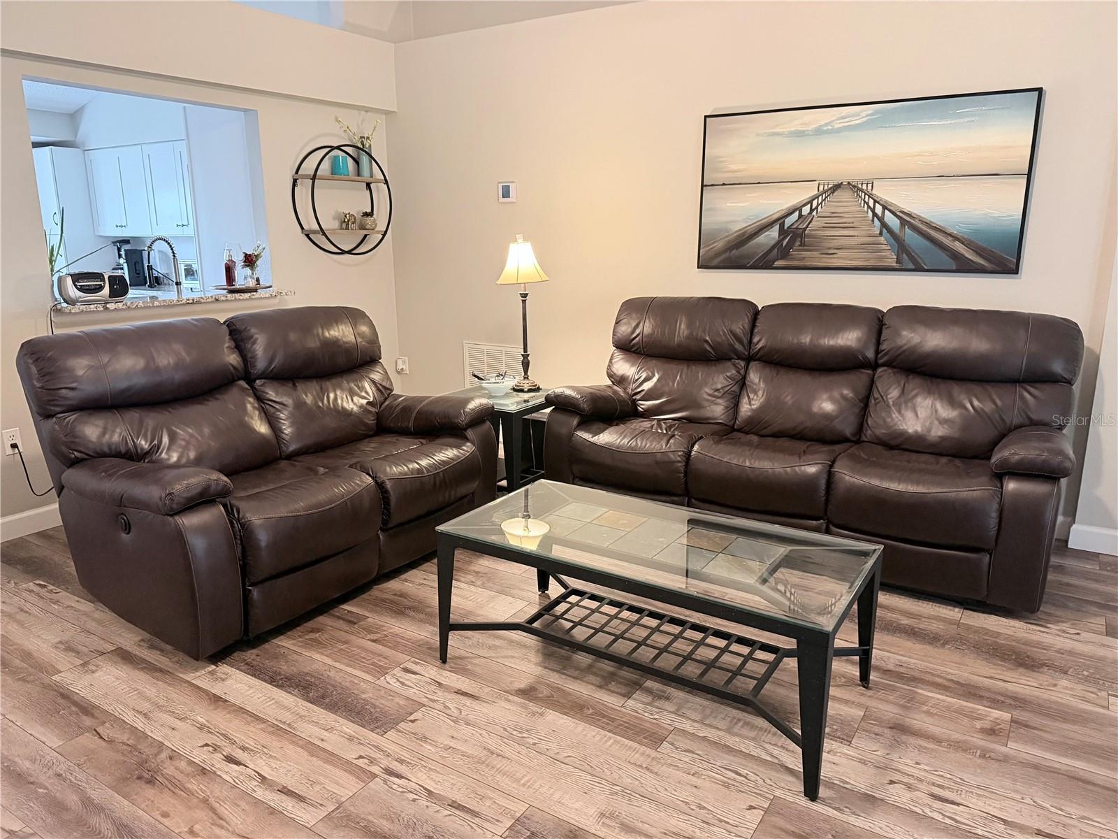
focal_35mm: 24
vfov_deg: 56.8
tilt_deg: -13.7
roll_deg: +1.4
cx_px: 559
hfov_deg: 71.6
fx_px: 775
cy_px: 420
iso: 640
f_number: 1.78
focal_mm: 6.76
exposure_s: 1/40
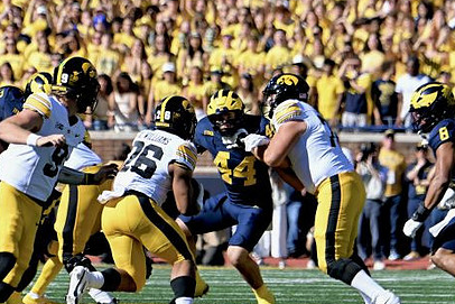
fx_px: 8407
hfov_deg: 3.1
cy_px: 155
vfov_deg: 2.1
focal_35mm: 665
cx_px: 162
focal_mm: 310
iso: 320
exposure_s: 1/1250
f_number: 5.6
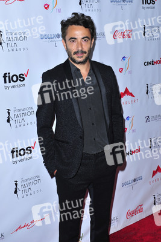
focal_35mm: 48
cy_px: 121
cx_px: 80
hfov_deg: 28.1
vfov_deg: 41.1
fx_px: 322
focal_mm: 48
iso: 500
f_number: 5.6
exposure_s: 1/320
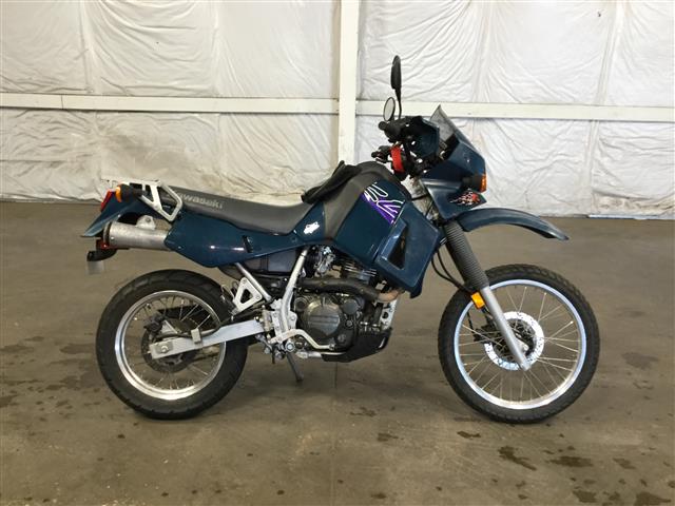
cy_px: 253
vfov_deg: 45.4
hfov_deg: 58.4
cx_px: 338
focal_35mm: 31
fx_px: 604
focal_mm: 3.3
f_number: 2.4
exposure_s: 1/30
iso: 64
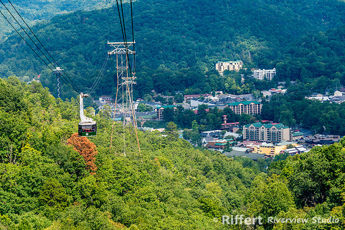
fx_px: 1303
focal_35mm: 136
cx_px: 173
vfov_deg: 10.1
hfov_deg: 15.1
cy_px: 115
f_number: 8
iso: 140
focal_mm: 135
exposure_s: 1/160
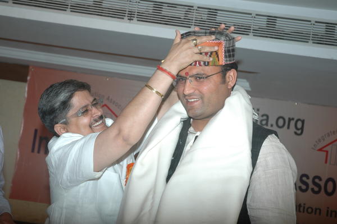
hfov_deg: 28.1
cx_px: 168
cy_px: 112
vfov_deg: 18.9
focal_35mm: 72
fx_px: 673
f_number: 4.5
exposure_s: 1/60
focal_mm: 48
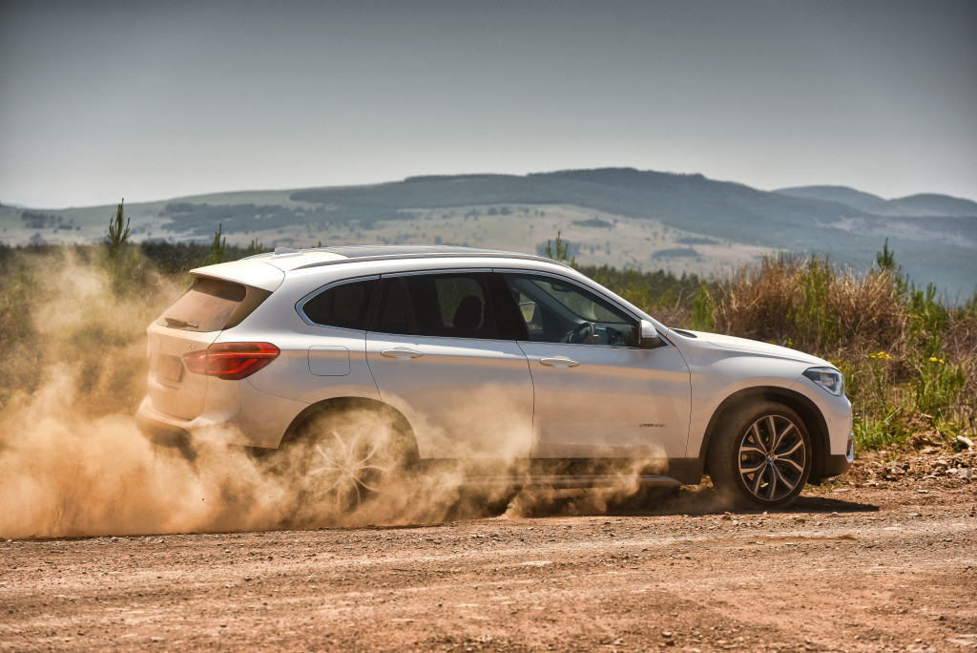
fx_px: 3394
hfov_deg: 16.4
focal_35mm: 125
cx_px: 488
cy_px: 326
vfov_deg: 11.0
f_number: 7.1
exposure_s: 1/1000
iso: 500
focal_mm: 125
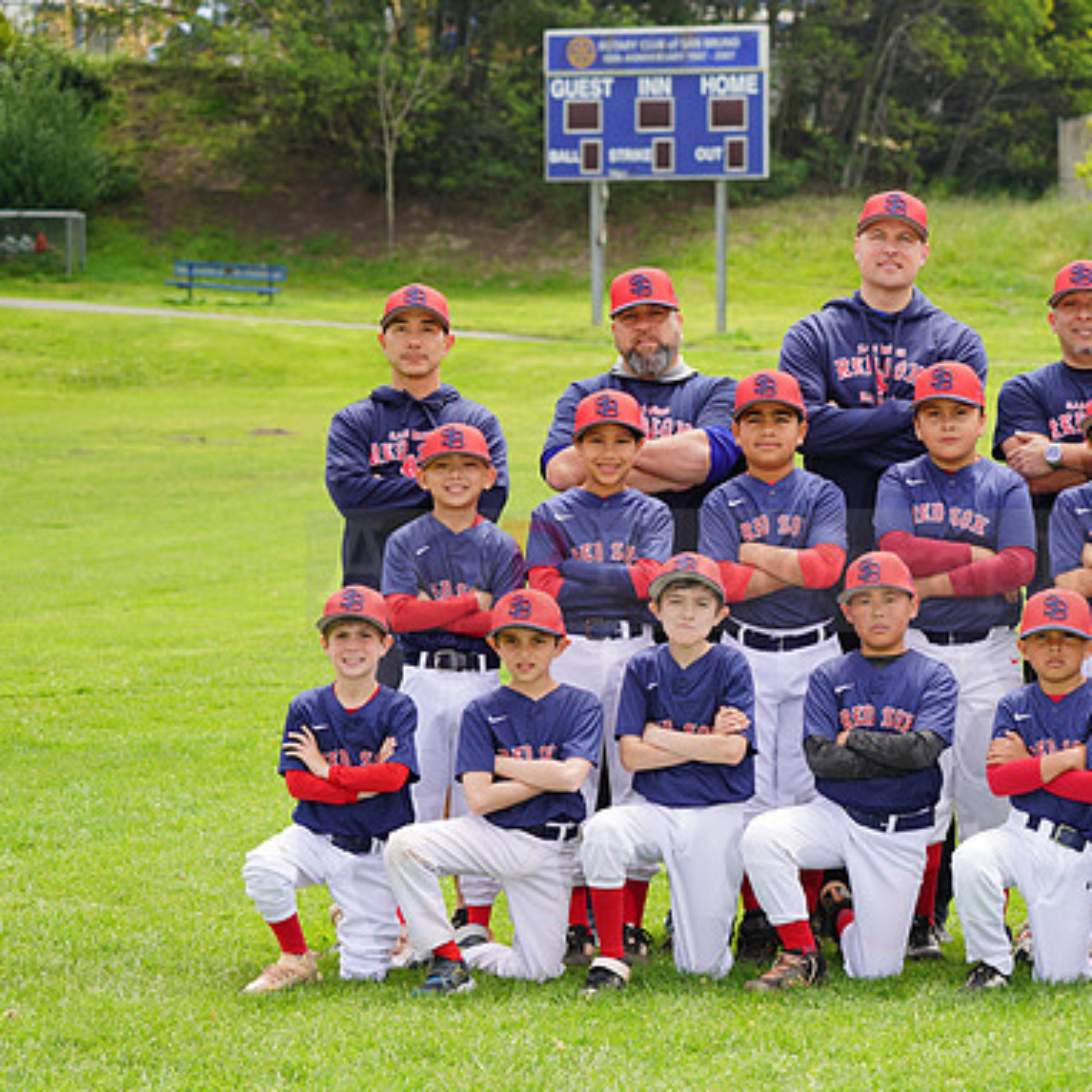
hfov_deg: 13.5
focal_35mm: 129
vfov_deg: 13.5
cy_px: 547
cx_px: 786
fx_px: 4604
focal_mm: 100
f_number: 6.3
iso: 100
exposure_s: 1/250
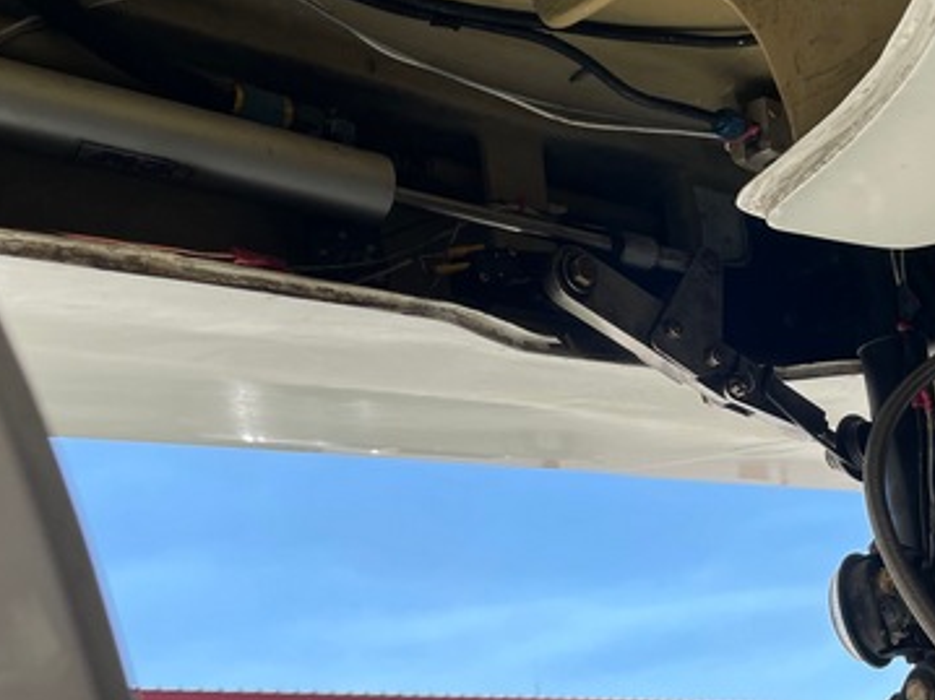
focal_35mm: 58
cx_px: 693
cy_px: 401
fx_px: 1566
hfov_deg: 32.7
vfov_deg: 25.2
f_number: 1.6
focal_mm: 4.2
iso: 32
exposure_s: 1/2020
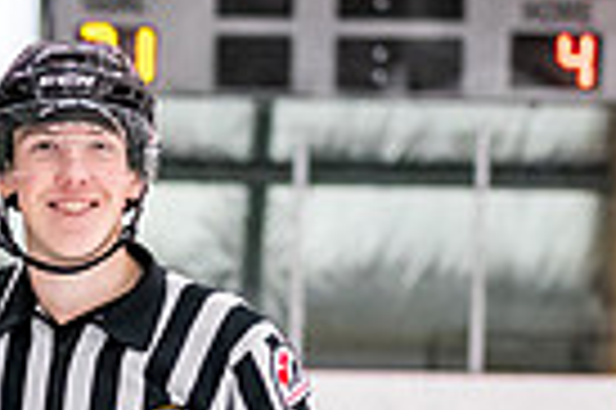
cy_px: 719
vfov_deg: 4.0
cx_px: -283
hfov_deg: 6.0
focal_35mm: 339
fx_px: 5794
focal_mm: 70
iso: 3200
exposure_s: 1/800
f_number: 2.8
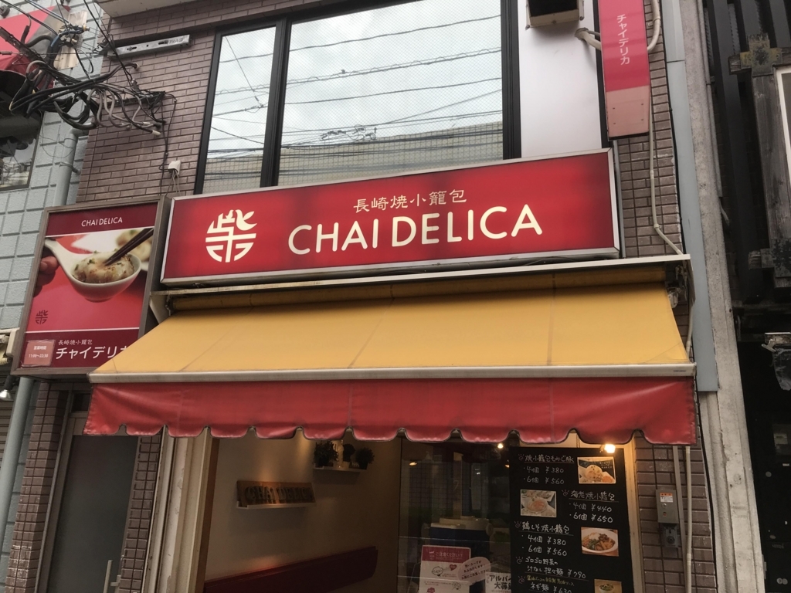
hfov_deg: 63.4
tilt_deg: +16.7
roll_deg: -1.8
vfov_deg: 49.7
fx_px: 640
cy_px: 296
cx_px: 396
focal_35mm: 28
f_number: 1.8
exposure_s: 1/225
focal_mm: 3.99
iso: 20
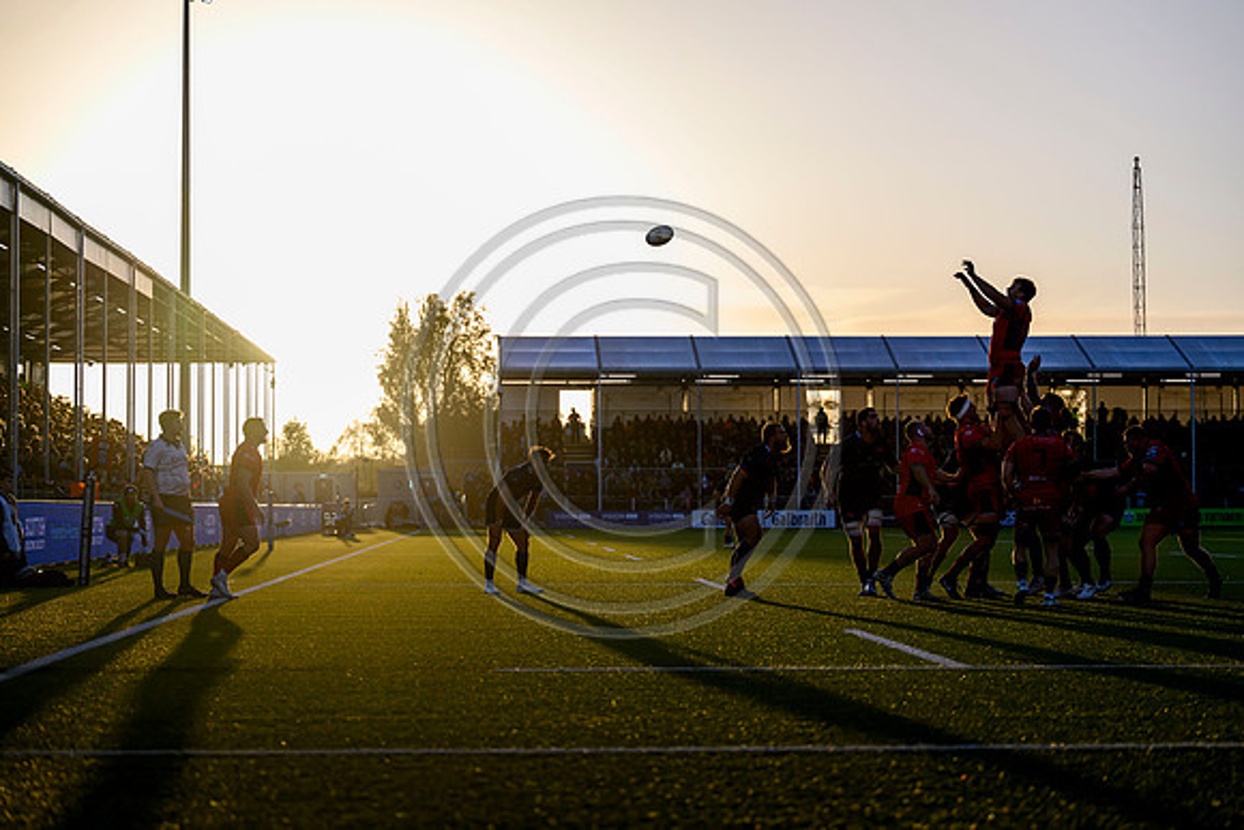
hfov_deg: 24.8
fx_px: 2834
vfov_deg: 16.7
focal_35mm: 82
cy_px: 415
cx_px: 622
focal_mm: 82
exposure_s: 1/8000
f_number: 2.8
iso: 800
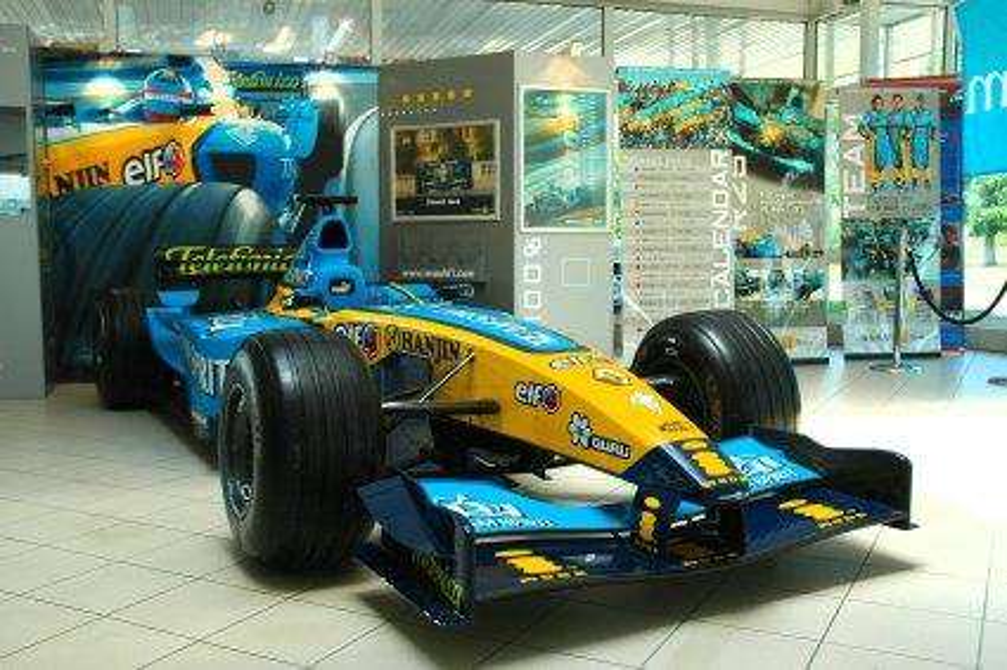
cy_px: 335
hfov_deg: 53.2
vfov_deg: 36.8
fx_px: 1007
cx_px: 504
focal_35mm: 36
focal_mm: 24
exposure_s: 1/100
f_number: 5
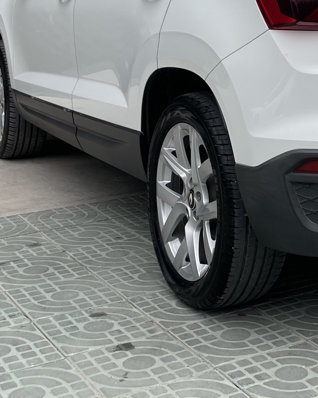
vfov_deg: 24.8
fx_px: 871
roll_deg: -1.2
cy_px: 24
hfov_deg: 20.1
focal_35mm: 74
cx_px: 317
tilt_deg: -4.4
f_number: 1.6
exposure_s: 1/640
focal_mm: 4.2
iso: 32
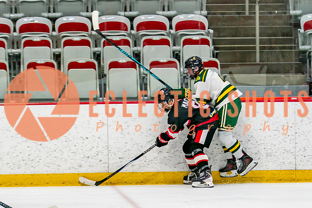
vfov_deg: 5.2
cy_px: 158
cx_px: 171
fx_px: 2284
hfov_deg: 7.8
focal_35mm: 263
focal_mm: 102
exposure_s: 1/640
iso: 640
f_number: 2.8
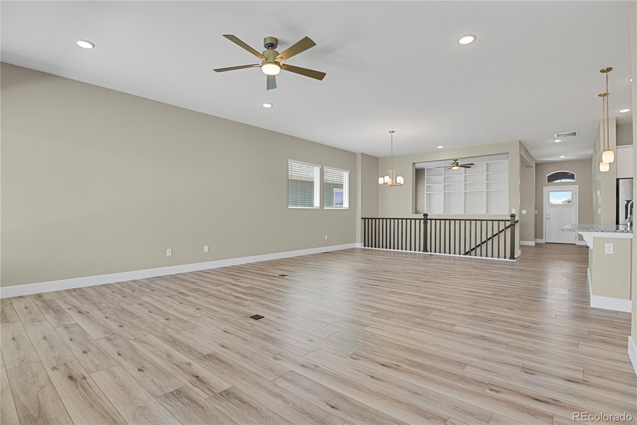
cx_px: 318
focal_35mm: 17
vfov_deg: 70.4
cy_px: 212
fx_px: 301
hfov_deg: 93.3
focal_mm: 17
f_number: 8
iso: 250
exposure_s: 1/1.25
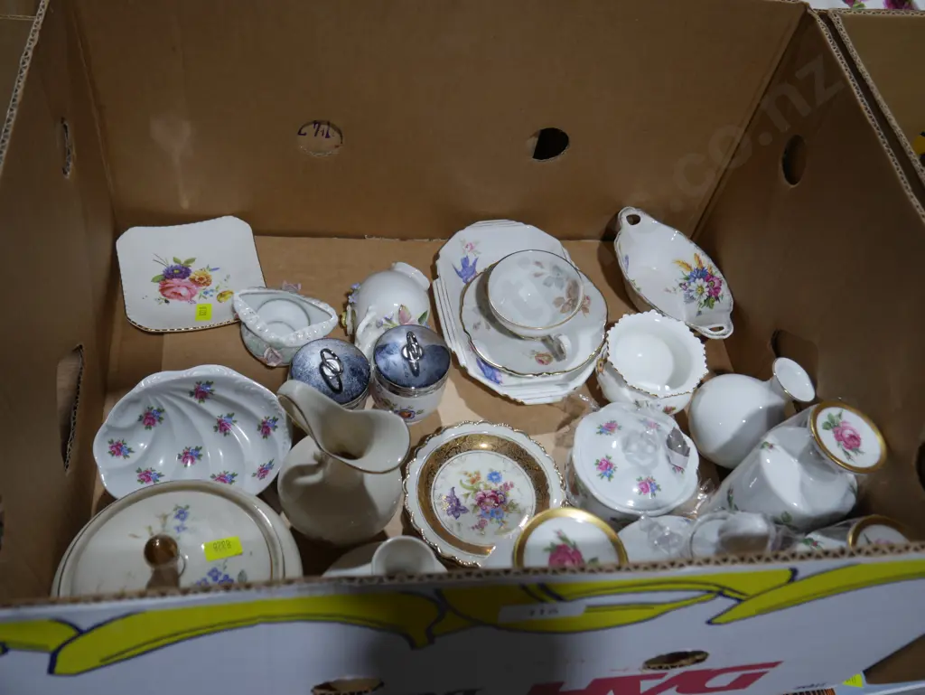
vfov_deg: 41.8
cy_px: 348
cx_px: 462
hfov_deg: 53.9
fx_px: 909
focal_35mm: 34
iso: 200
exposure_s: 1/125
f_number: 4
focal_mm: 17
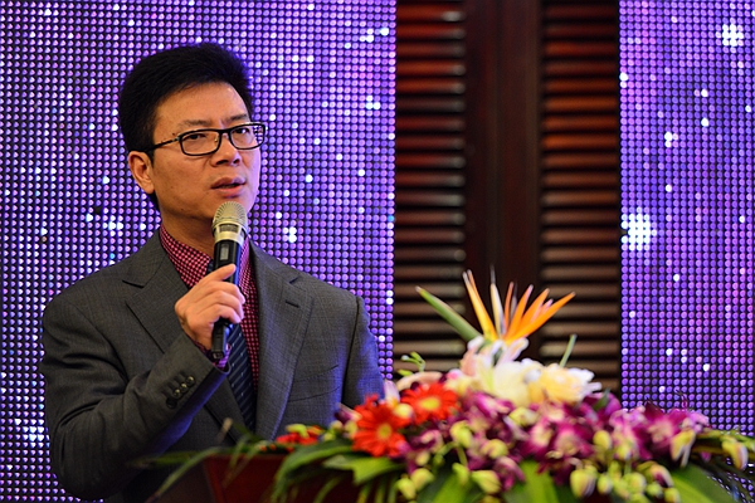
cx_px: 378
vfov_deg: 6.9
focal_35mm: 200
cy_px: 252
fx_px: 4194
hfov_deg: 10.3
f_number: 2.8
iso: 1800
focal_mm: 200
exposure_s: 1/60
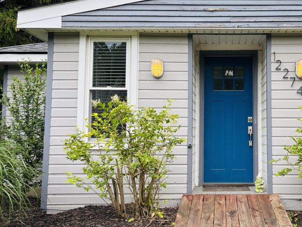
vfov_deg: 36.8
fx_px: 340
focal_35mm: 39
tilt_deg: +5.2
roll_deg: +0.1
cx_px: 225
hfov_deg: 46.2
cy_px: 109
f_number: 1.6
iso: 50
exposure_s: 1/670
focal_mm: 5.96
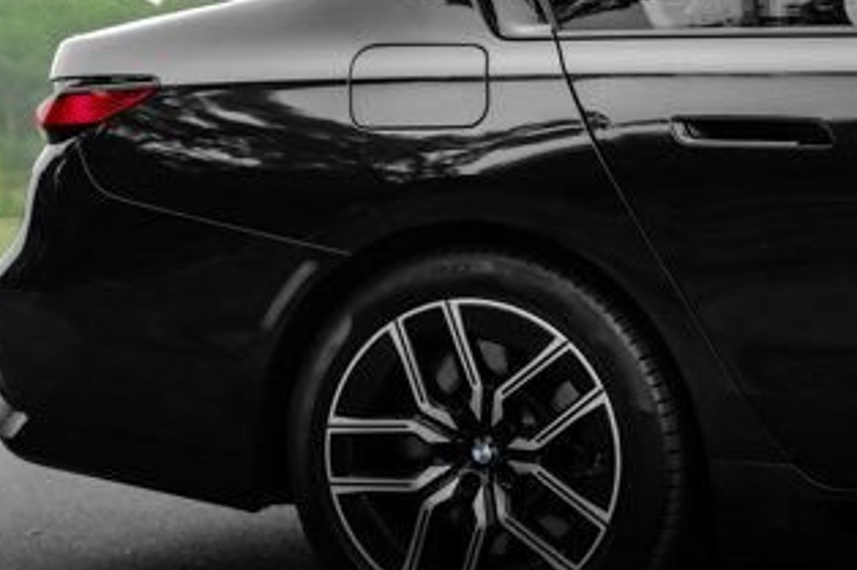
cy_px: 241
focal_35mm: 106
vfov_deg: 12.9
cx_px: 483
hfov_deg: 19.3
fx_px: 2522
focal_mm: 52
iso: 640
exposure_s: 1/640
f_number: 6.3
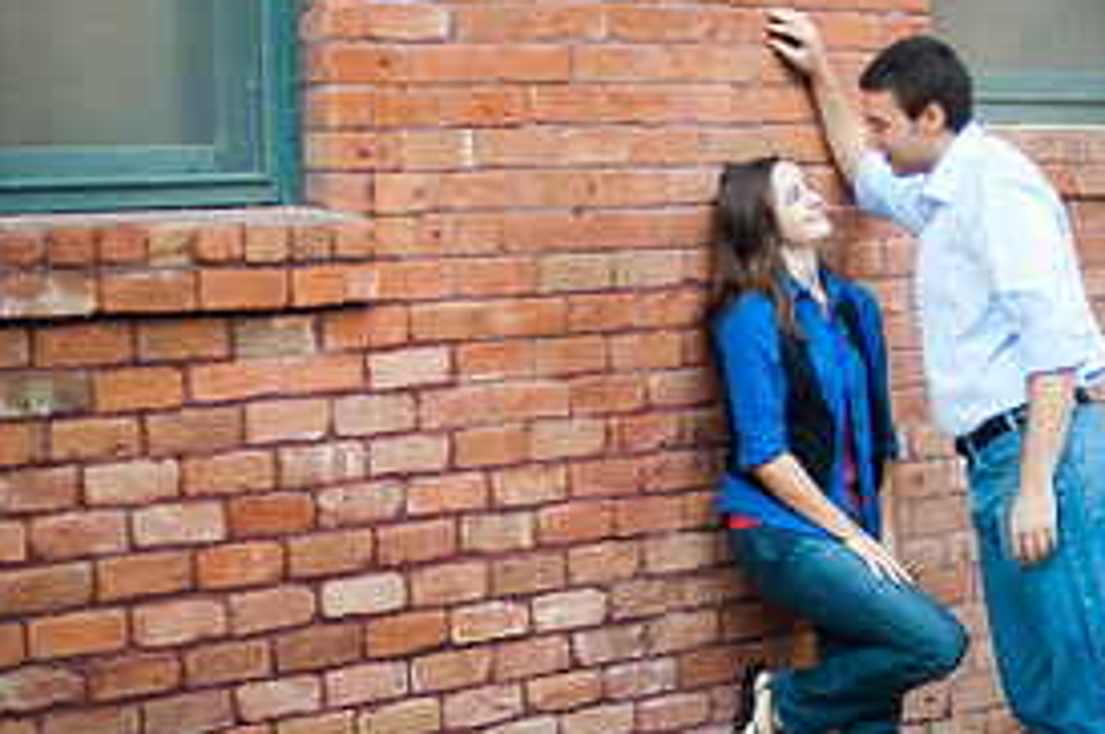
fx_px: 3250
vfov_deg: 12.9
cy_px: 307
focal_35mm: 106
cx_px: 448
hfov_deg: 19.3
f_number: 1.4
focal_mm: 50
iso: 4000
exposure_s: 1/200
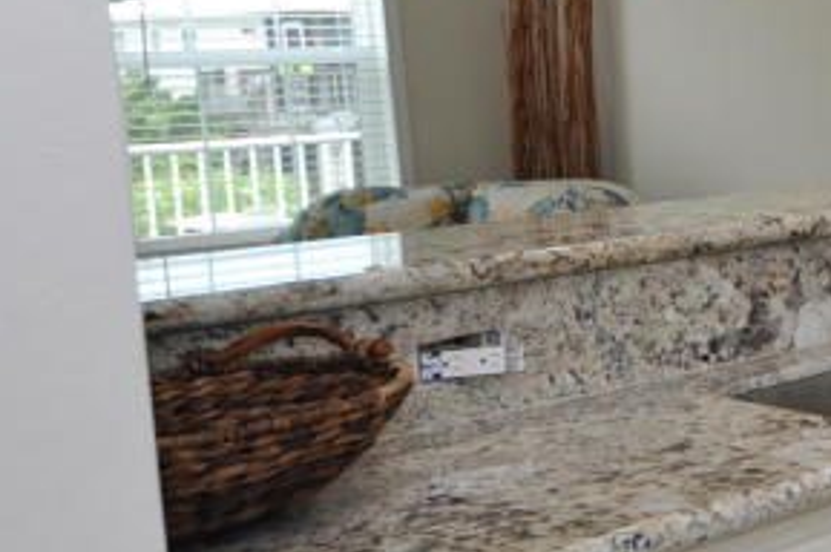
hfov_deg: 21.6
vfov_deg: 22.4
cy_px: 144
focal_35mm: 60
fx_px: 1383
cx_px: 1495
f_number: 4.5
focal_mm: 10
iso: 200
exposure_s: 1/80
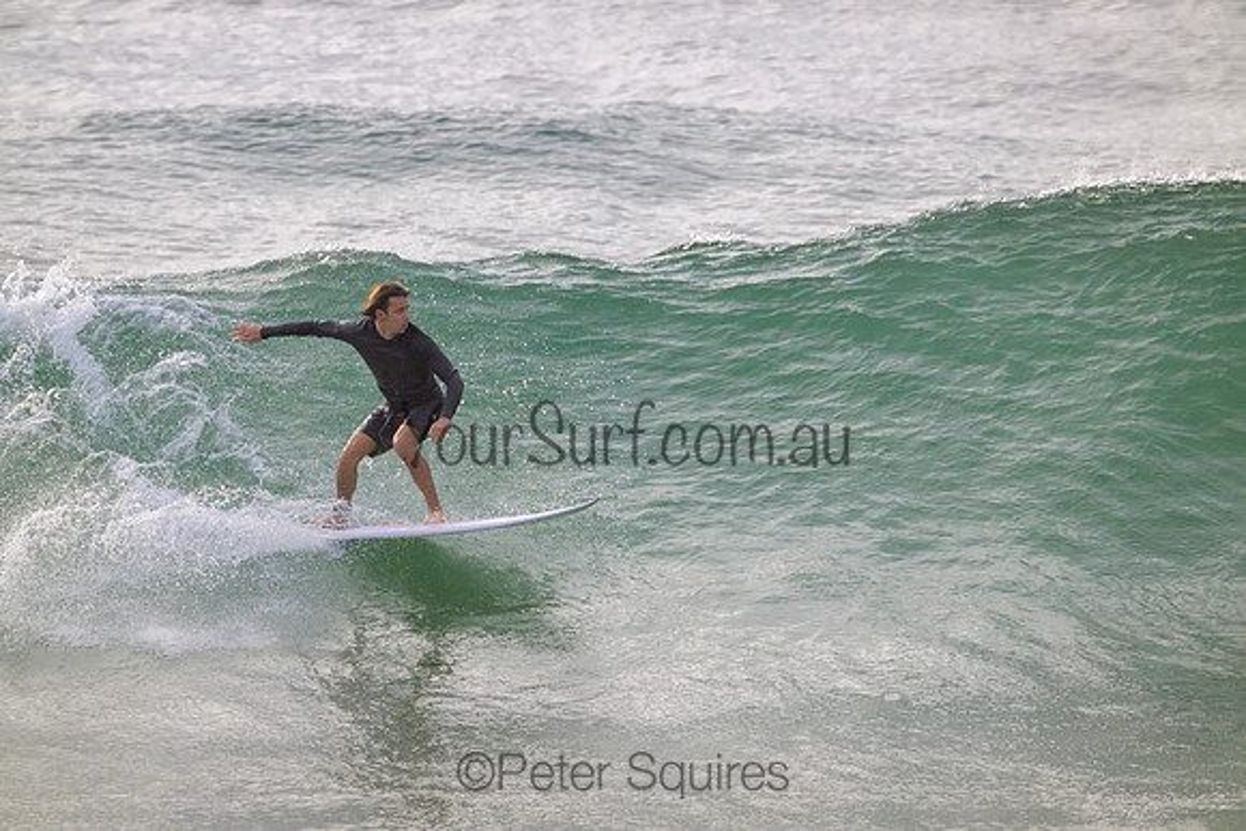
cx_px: 623
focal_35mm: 800
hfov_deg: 2.6
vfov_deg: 1.7
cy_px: 416
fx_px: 27694
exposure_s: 1/2000
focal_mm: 800
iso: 1100
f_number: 11
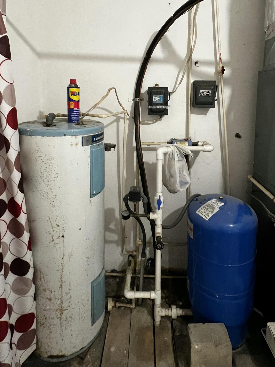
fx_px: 201
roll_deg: -0.4
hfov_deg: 68.7
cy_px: 128
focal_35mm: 19
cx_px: 143
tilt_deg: -7.2
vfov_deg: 82.3
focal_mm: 1.57
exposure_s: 1/60
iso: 500
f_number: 1.8
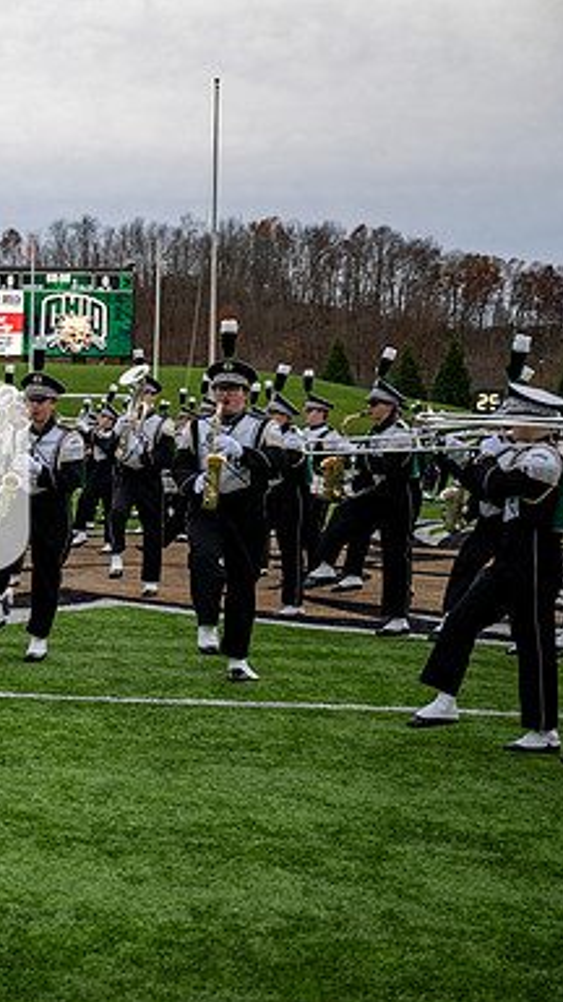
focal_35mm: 57
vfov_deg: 36.6
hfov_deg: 19.5
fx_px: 1513
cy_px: 502
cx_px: -167
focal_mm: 36
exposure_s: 1/500
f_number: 2.8
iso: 125
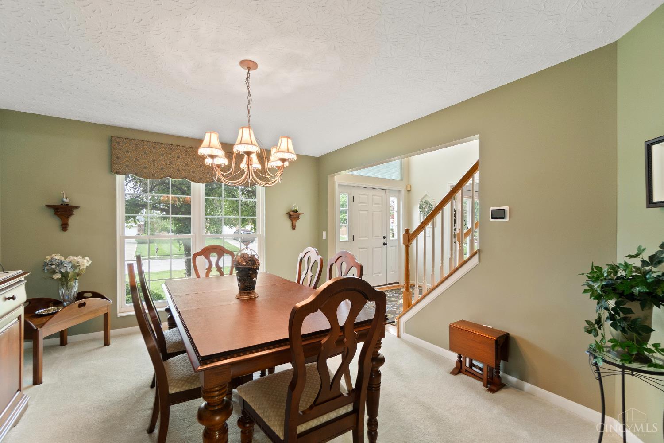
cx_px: 332
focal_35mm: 15
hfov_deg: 100.4
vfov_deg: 77.3
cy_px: 222
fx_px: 277
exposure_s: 1/2.5
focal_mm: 10
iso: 400
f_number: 6.3
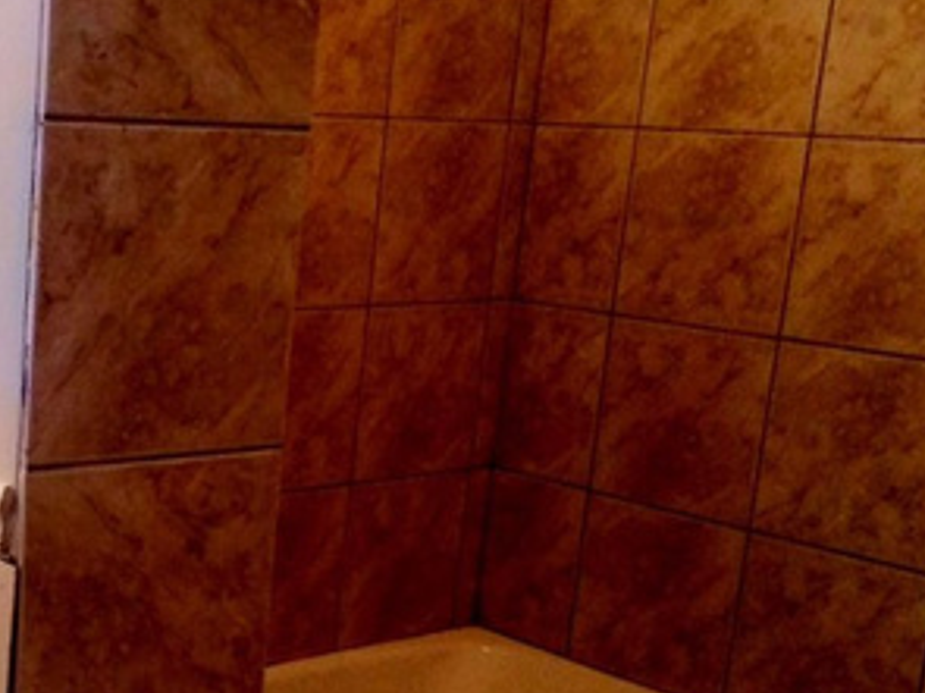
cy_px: 536
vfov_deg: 23.0
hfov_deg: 29.1
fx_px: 1683
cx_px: 44
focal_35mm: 63
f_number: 2.2
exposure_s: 1/30
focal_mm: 4.15
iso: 160
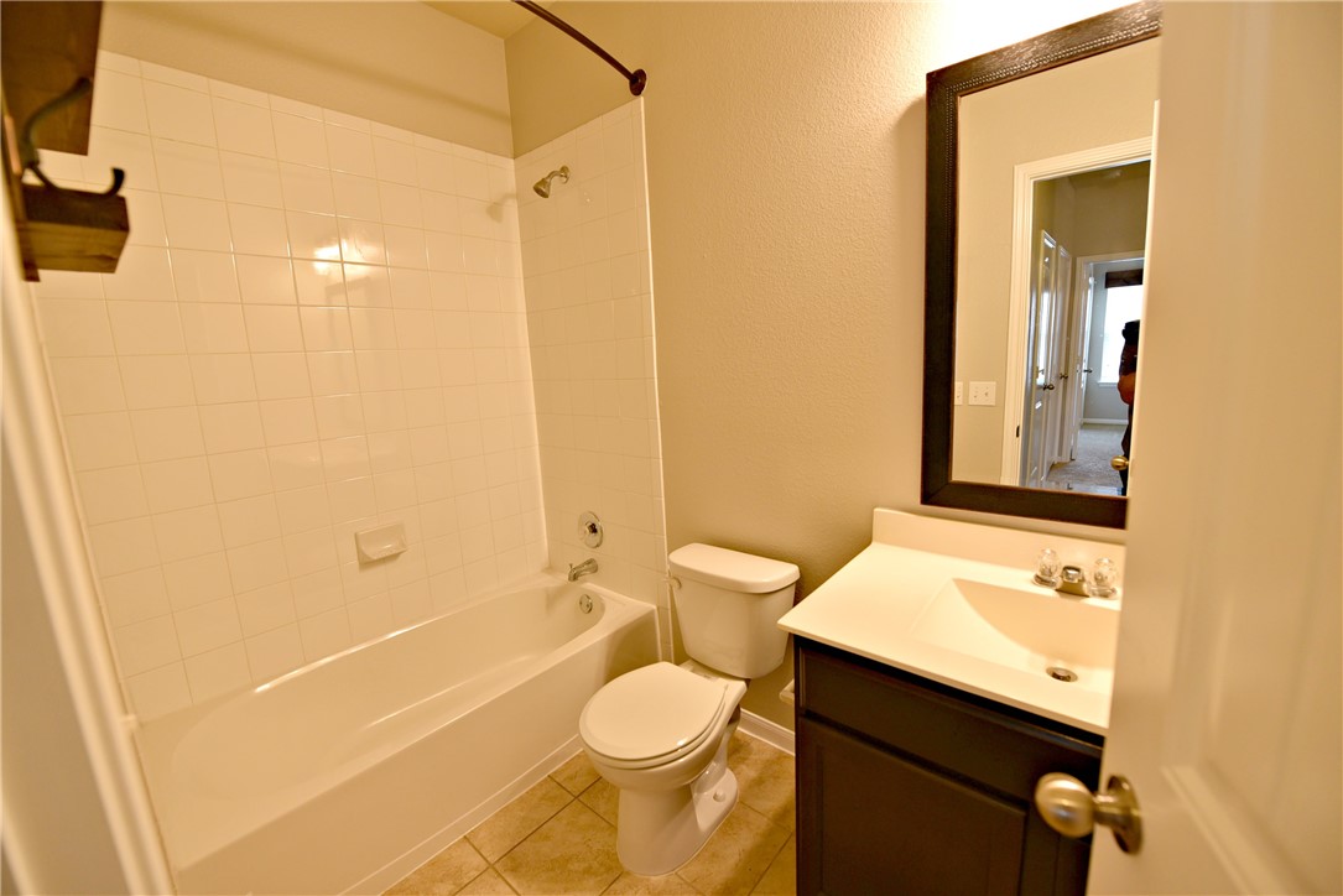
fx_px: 522
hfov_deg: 104.2
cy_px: 448
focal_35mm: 14
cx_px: 672
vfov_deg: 81.2
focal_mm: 14
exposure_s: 1/60
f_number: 4
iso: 720
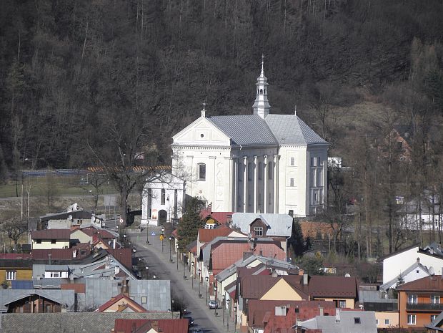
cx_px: 222
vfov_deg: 3.8
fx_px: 5017
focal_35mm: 392
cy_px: 166
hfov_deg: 5.1
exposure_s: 1/640
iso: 80
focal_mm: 69.85
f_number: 5
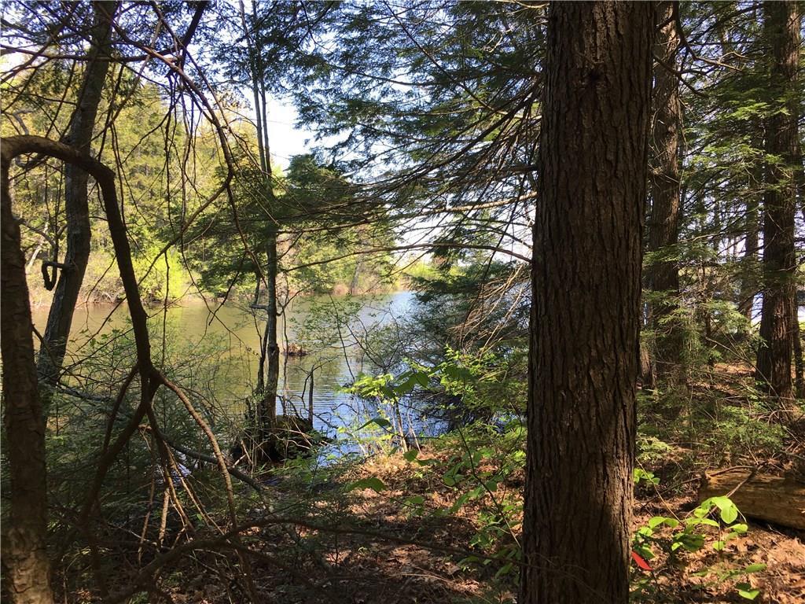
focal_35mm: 29
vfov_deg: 48.2
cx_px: 402
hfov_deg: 61.7
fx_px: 674
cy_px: 302
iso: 25
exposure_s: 1/214
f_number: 2.2
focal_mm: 4.15
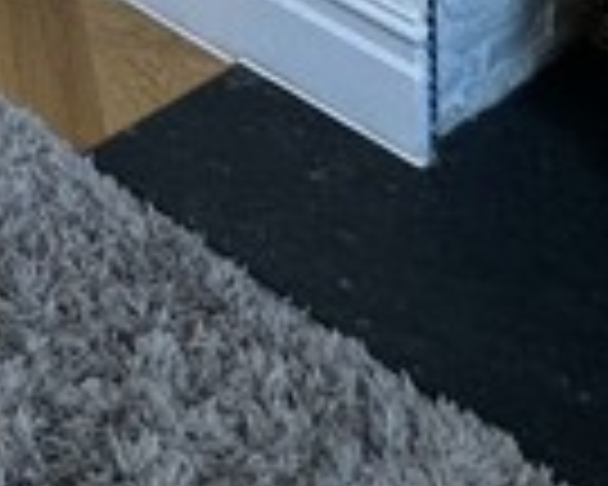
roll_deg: +2.2
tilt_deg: +0.5
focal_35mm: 104
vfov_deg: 9.9
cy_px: -1094
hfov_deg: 15.1
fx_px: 1871
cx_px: -590
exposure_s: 1/100
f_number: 2.2
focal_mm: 2.22
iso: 100
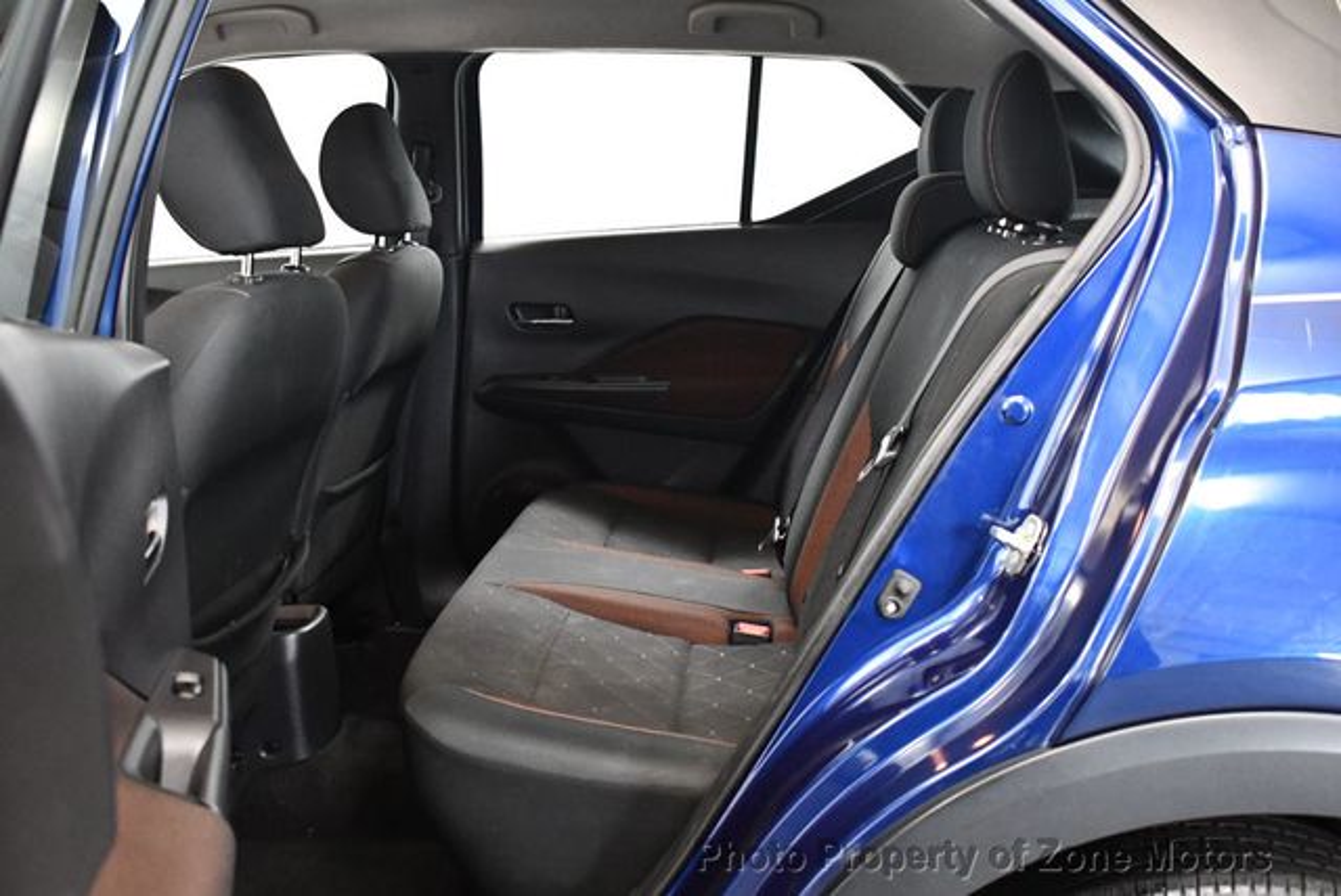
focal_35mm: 36
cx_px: 670
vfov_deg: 36.9
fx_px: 1342
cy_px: 448
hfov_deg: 53.1
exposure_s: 1/80
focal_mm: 18
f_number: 3.5
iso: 3200
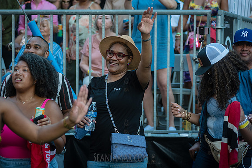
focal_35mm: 92
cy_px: 84
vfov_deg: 14.9
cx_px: 126
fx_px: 644
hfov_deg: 22.1
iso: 1000
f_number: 3.5
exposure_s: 1/400
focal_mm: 92
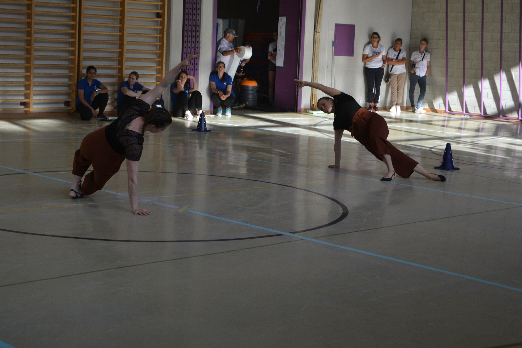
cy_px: 158
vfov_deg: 20.9
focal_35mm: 65
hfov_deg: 31.0
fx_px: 942
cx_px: 246
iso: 500
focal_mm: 38
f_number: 5
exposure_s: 1/500
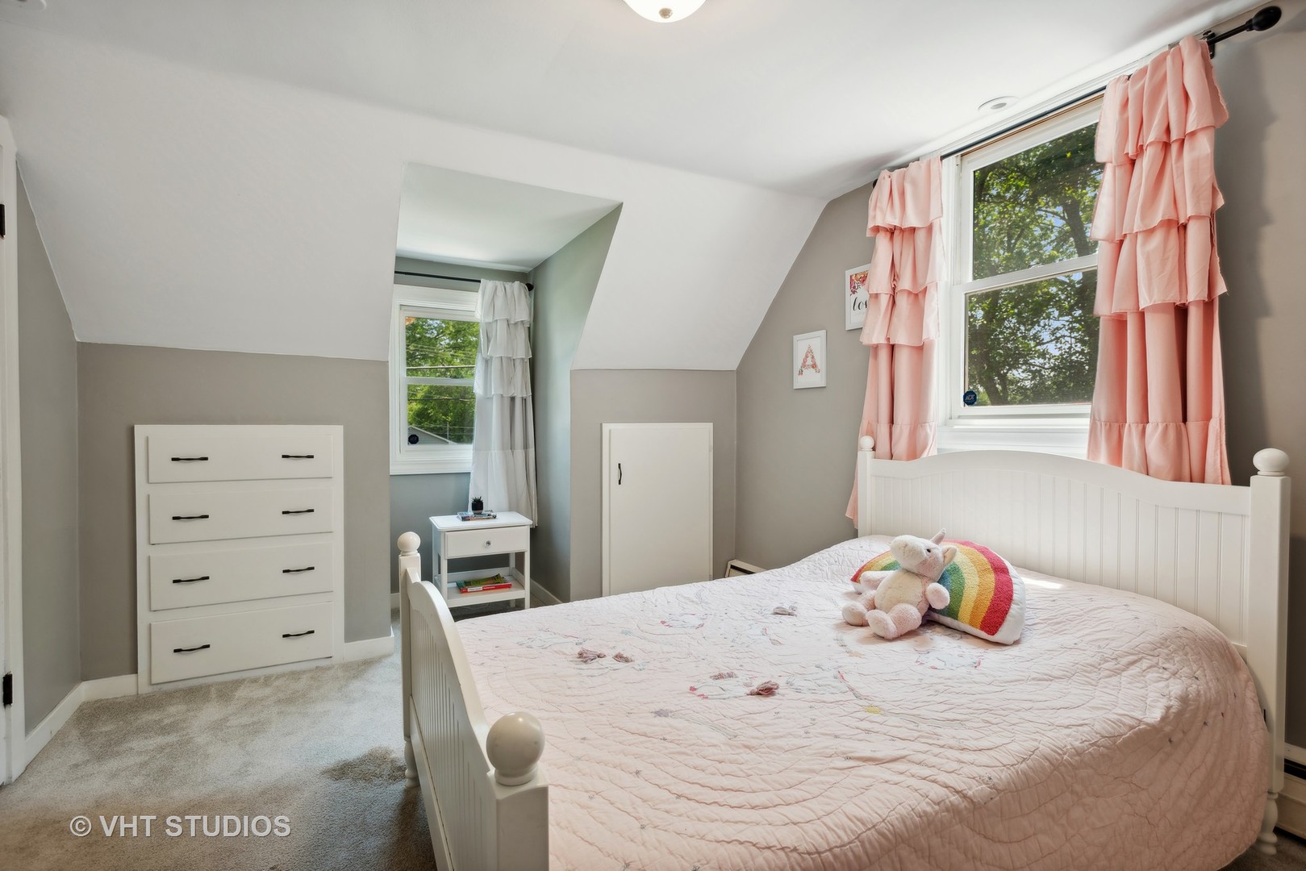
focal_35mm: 17
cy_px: 436
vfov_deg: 70.5
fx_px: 617
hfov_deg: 93.3
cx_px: 653
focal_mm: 17
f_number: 8
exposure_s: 1/13
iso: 400
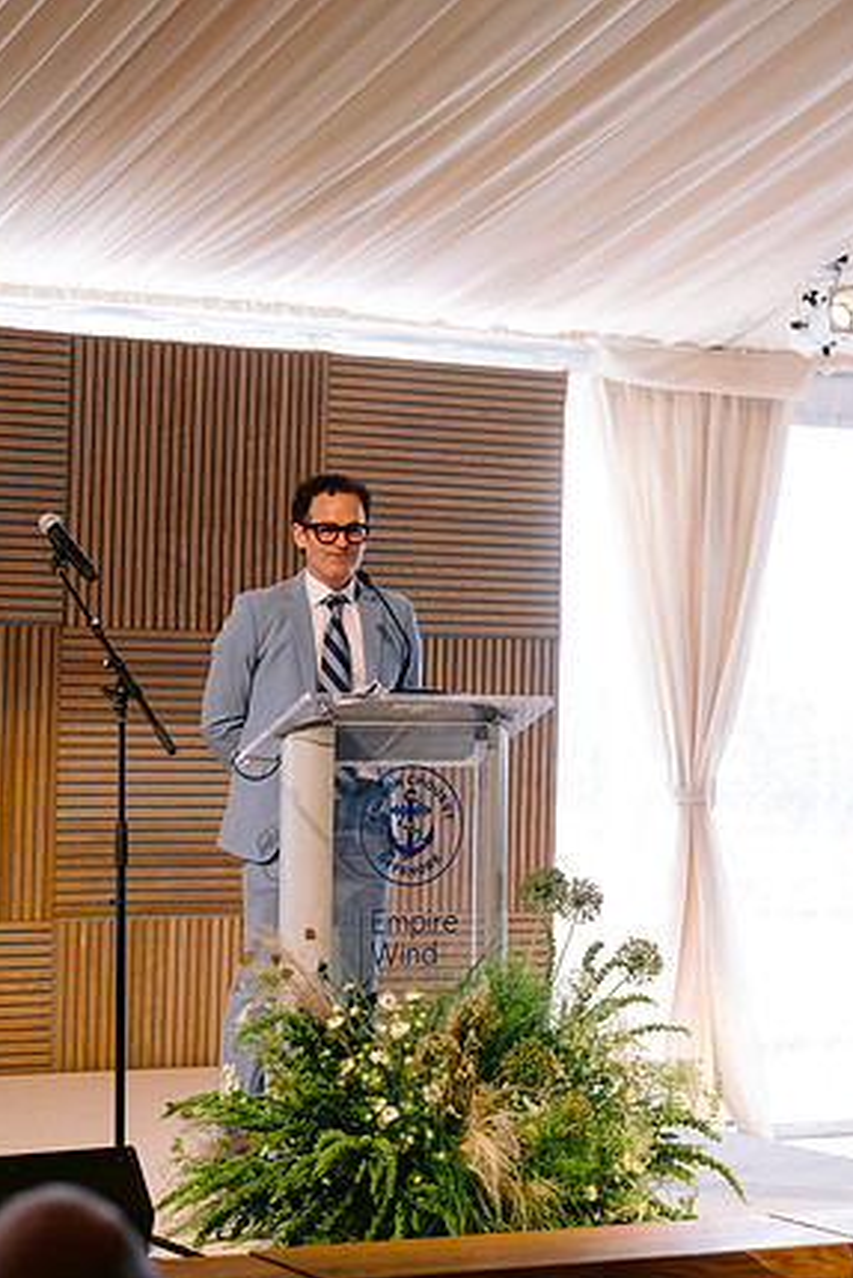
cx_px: 431
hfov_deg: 15.4
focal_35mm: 89
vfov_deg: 22.9
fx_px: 3160
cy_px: 618
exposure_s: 1/125
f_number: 3.5
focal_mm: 85
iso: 800
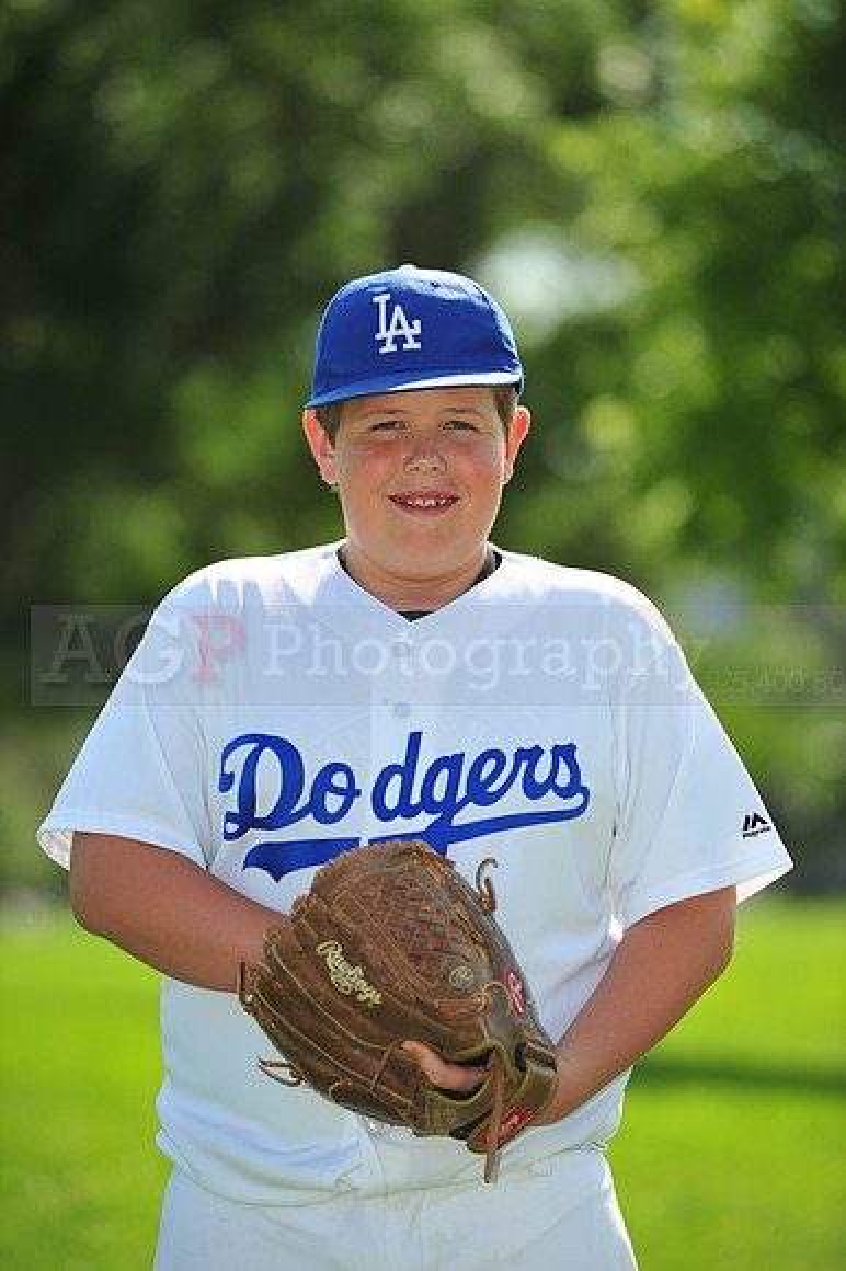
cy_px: 636
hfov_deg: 6.9
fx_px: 7058
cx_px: 423
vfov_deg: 10.3
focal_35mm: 200
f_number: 4.5
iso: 320
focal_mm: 200
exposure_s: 1/2000
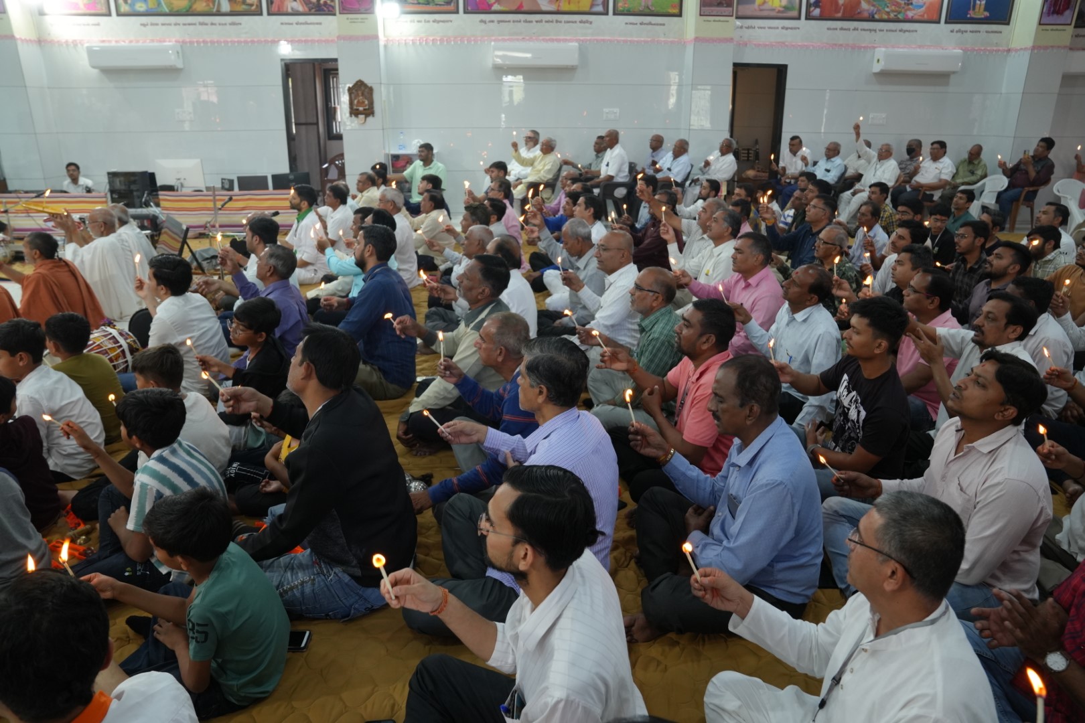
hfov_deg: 73.7
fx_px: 723
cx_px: 542
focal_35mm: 24
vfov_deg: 53.1
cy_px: 362
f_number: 4.5
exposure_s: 1/125
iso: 1600
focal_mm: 24
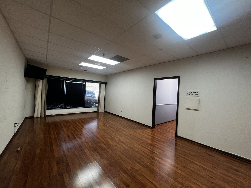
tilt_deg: -0.9
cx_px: 126
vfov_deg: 89.9
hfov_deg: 106.2
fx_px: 94
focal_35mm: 13
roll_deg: -3.2
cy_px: 94
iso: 160
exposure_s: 1/60
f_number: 1.8
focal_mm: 1.57
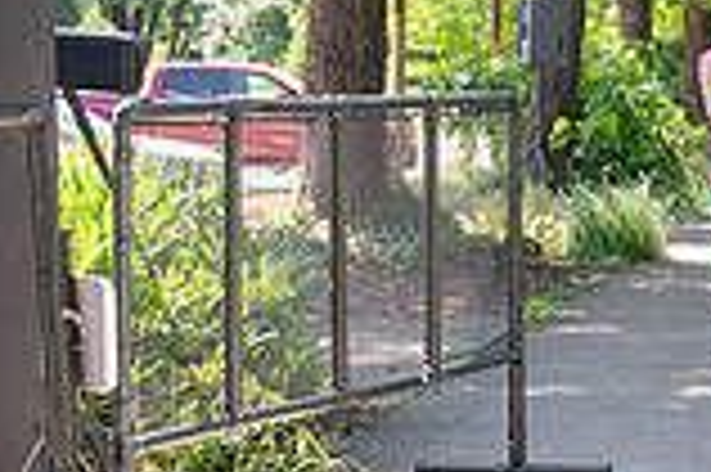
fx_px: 2604
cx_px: 932
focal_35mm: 132
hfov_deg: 14.8
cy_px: 85
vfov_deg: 10.3
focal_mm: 24
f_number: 4
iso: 500
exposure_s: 1/400
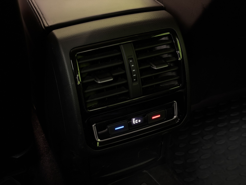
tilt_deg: -36.6
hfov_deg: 39.7
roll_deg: -2.3
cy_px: 92
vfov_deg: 30.3
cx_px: 123
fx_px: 341
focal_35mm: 48
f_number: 1.48
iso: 800
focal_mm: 6.93
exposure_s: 1/17
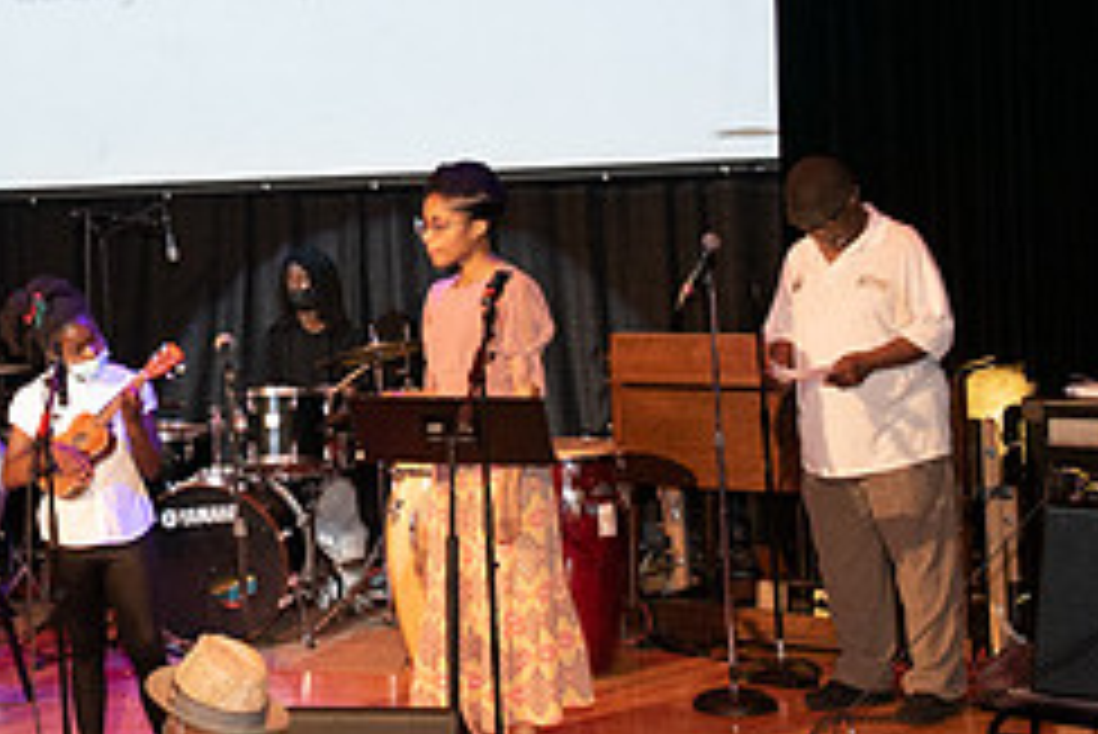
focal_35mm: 82
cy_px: 184
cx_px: 99
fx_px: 2502
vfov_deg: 16.6
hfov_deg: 24.0
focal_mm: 31
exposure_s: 1/125
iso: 3200
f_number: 5.6
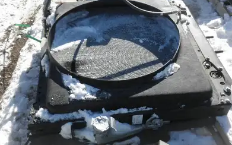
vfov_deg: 33.5
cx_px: 115
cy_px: 67
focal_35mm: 38
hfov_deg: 51.6
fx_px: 240
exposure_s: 1/80
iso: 64
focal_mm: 6.1
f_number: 9.1
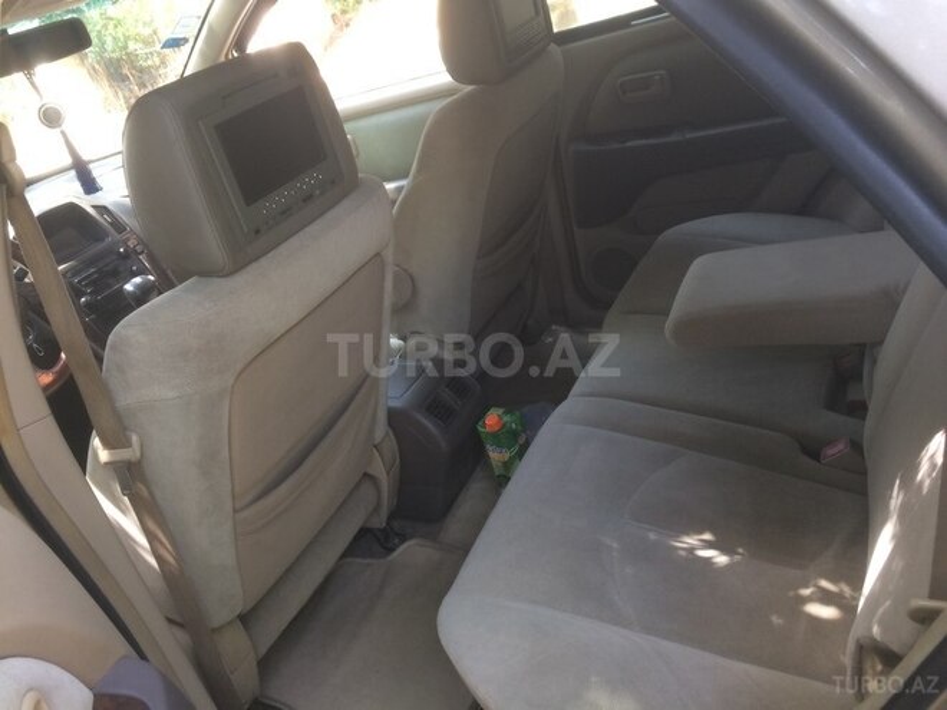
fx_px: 793
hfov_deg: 61.7
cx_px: 474
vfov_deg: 48.2
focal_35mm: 29
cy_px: 355
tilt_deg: -27.0
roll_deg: +21.7
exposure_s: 1/33
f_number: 2.2
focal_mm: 4.15
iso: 40
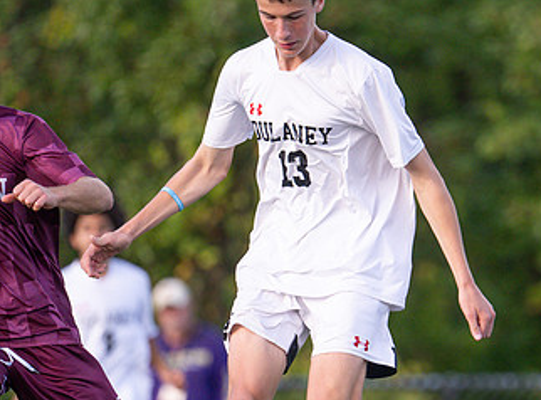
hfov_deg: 2.5
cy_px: 277
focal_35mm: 801
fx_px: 12454
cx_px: 384
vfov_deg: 1.8
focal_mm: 400
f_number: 4.5
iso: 1400
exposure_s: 1/2500
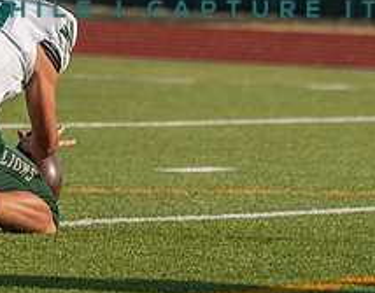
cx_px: -89
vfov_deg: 1.7
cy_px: -34
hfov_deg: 2.1
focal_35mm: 919
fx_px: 10103
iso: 160
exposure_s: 1/1250
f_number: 5.6
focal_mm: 265
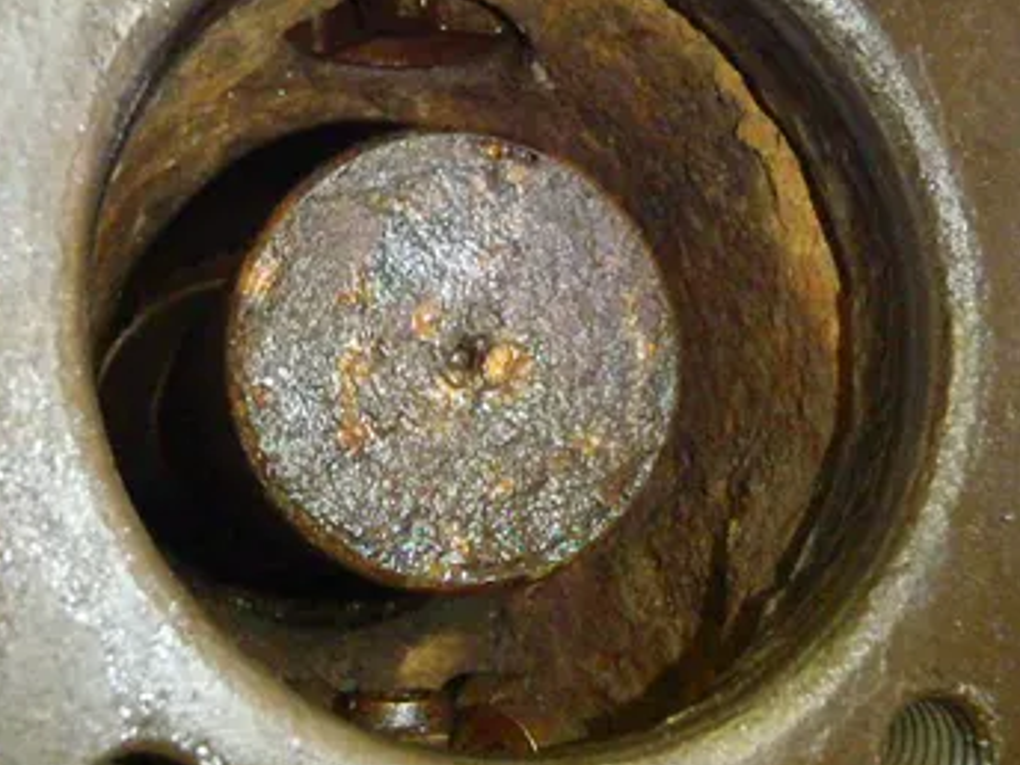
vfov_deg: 33.6
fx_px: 1267
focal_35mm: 43
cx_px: 477
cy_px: 332
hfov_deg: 43.8
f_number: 4.7
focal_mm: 6.64
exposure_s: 1/20
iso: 2500
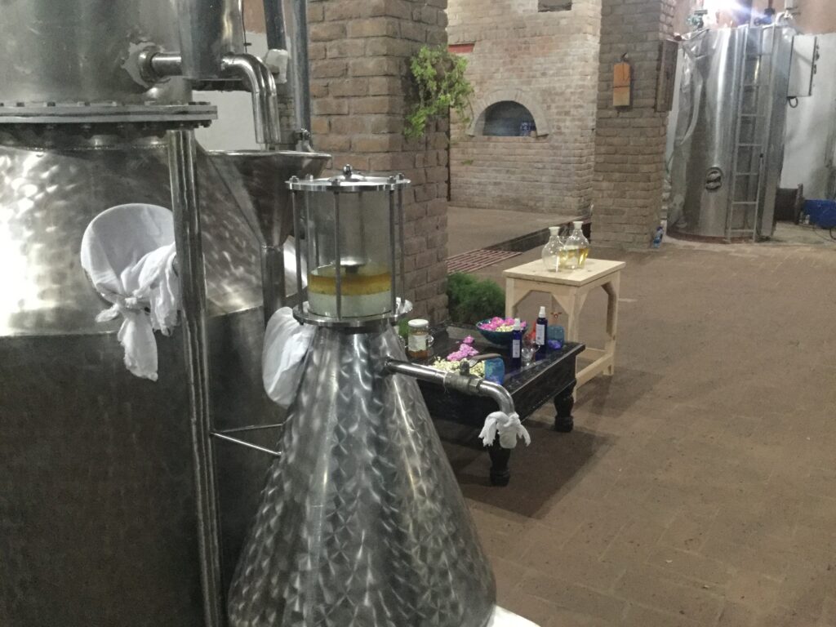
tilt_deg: -14.8
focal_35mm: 31
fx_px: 749
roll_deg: -1.0
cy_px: 314
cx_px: 418
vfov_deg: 45.4
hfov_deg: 58.4
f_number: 2.4
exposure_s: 1/17
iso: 400
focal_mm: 3.3
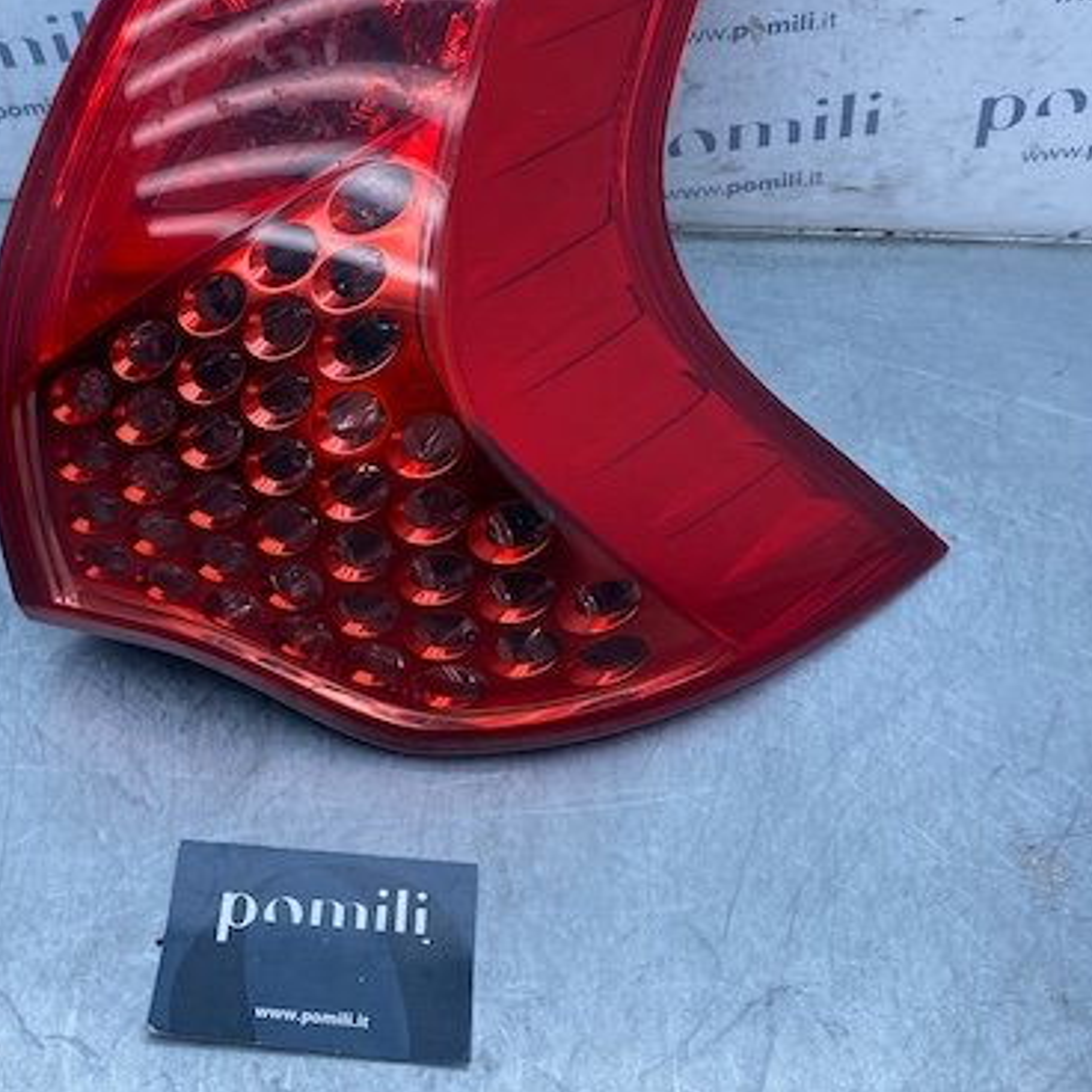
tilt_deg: -45.7
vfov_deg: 41.2
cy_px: 344
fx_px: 1428
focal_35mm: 40
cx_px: 404
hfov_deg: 41.5
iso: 32
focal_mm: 4.25
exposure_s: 1/778
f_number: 1.8
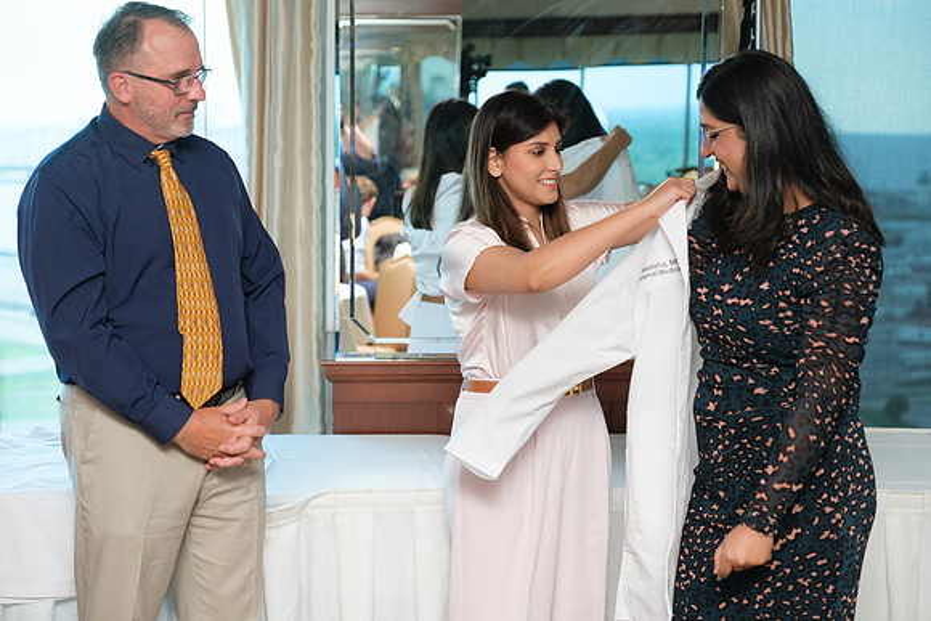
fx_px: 1759
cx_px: 466
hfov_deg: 29.6
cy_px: 310
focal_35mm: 68
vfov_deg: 20.0
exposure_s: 1/125
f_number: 2.8
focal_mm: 45.5
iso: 640
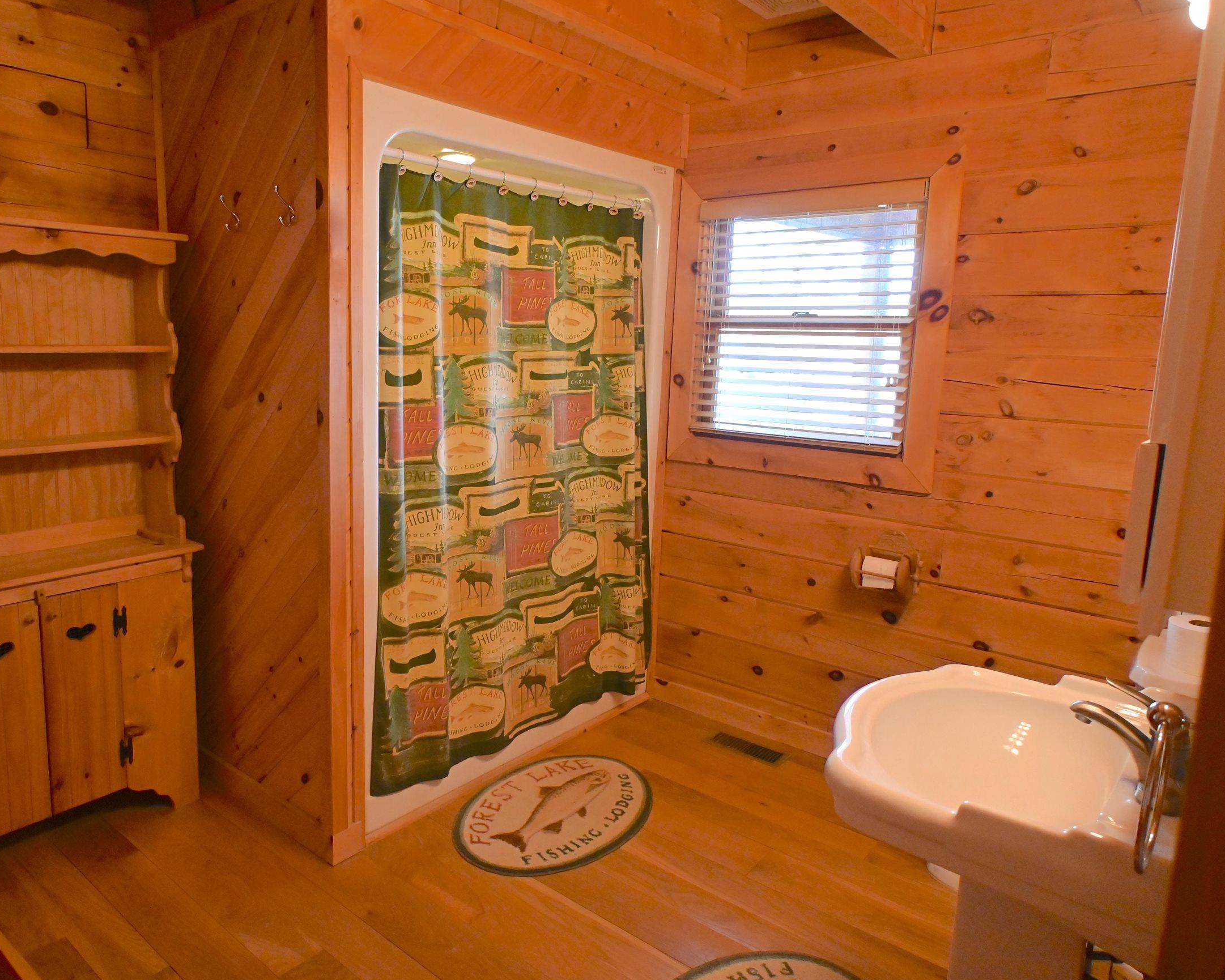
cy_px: 465
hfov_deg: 69.5
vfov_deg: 58.7
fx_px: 870
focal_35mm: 24
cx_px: 484
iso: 2000
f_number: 3.5
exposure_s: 1/125
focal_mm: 12
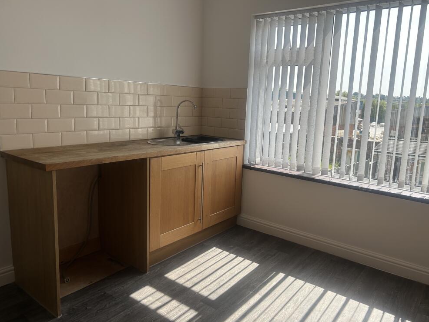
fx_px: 335
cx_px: 222
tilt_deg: -7.9
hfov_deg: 65.3
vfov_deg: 51.4
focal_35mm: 27
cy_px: 158
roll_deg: -0.7
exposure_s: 1/940
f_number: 1.5
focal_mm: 5.7
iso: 50
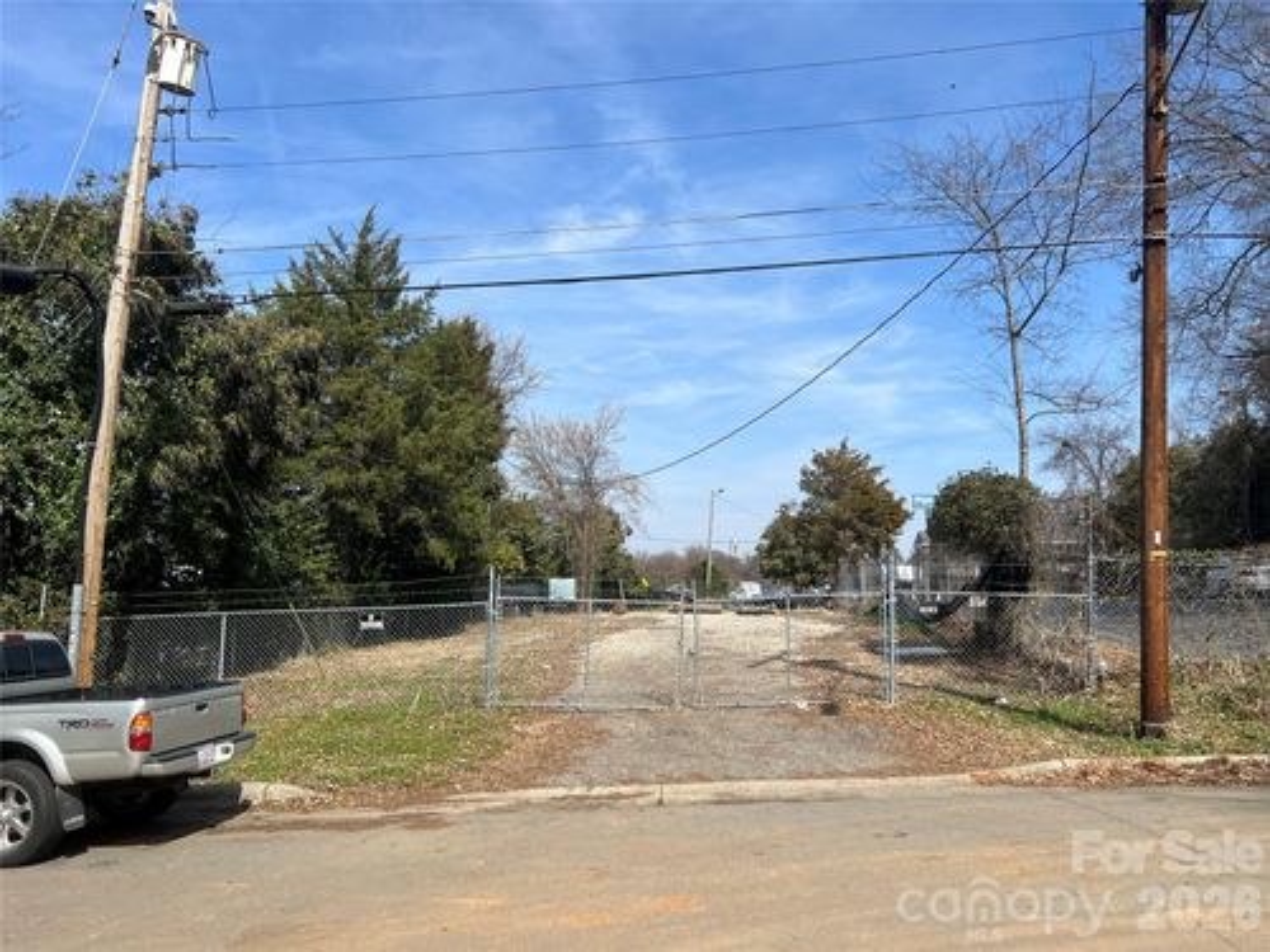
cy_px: 476
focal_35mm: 26
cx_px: 635
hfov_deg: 67.3
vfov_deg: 53.1
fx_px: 954
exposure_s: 1/3831
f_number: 1.5
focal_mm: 5.7
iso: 50
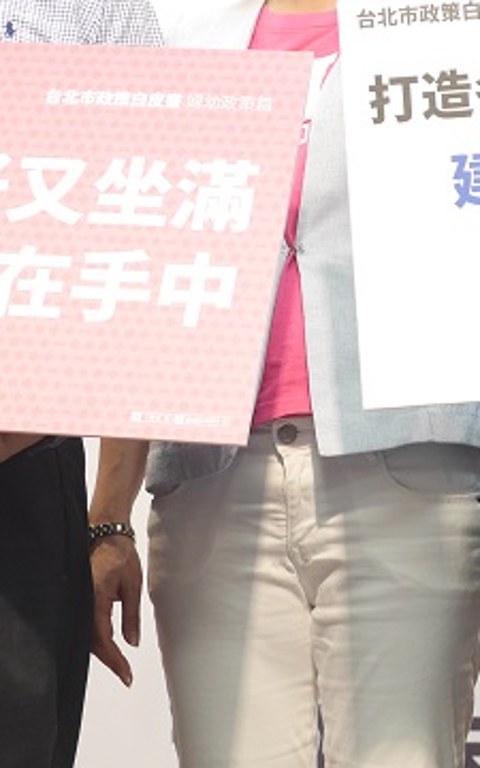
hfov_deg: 10.0
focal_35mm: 130
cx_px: 397
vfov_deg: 15.9
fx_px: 2721
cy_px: 125
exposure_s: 1/60
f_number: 2.8
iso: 400
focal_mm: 26
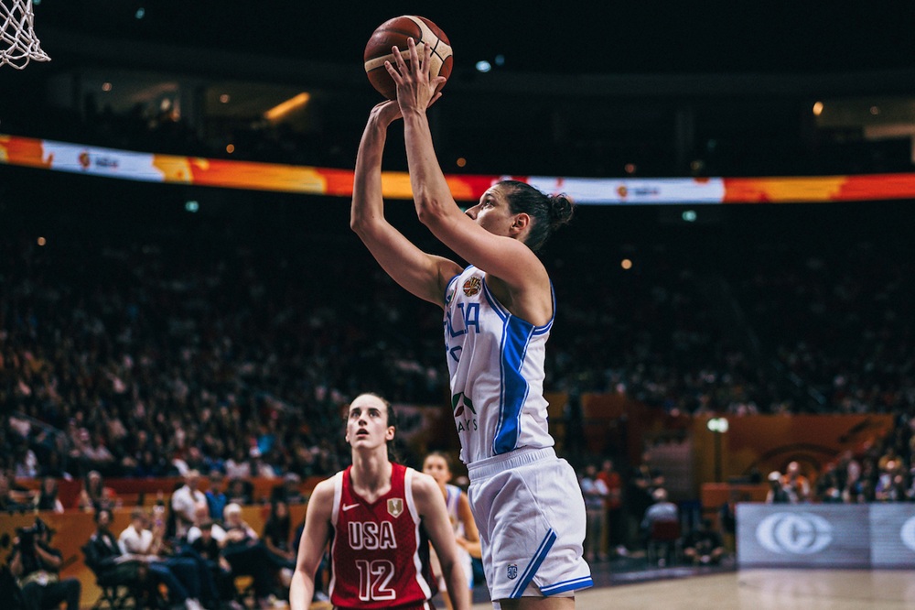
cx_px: 458
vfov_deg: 19.4
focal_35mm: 70
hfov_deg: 28.9
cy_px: 305
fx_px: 1778
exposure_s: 1/1600
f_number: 2.8
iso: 2000
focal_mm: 70
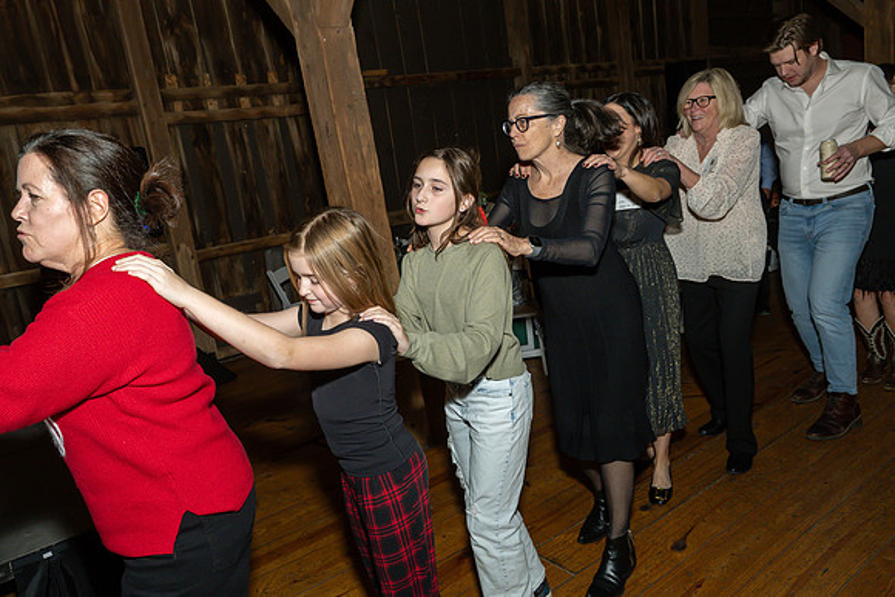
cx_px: 431
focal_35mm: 26
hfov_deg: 69.3
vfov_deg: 49.5
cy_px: 308
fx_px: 647
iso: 640
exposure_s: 1/250
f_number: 8
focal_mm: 17
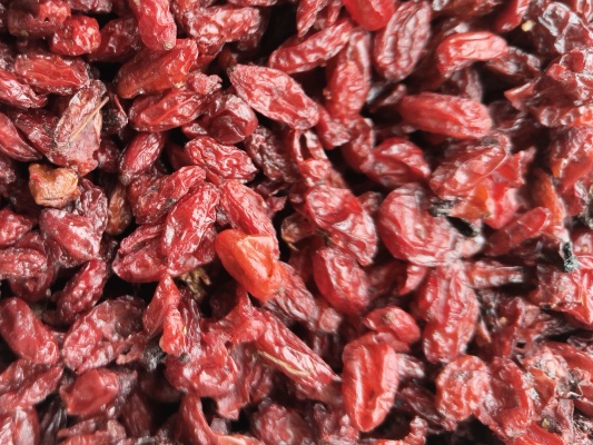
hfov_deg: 49.5
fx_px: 617
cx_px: 156
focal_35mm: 36
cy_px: 161
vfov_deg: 39.4
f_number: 1.8
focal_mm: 5.59
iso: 160
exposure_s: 1/97.5
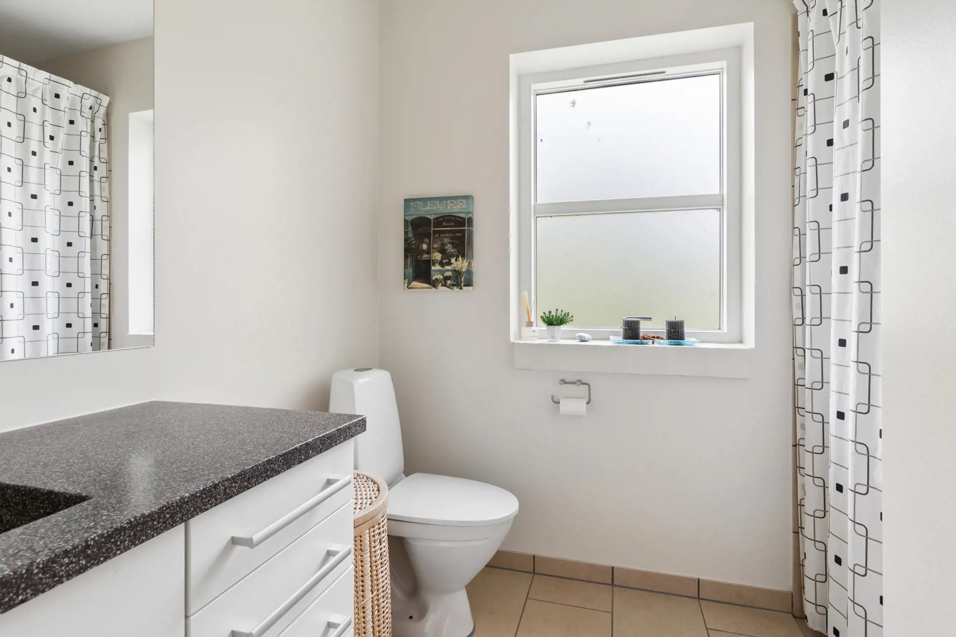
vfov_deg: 67.4
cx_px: 478
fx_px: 478
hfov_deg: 90.0
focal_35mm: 18
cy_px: 318
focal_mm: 12
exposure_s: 1/13
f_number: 8
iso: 200
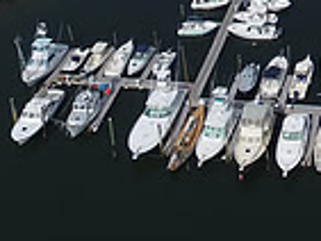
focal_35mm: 82
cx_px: 380
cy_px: -197
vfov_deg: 15.4
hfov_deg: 22.1
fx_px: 761
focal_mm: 3.61
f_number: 2.8
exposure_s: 1/1931
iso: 100
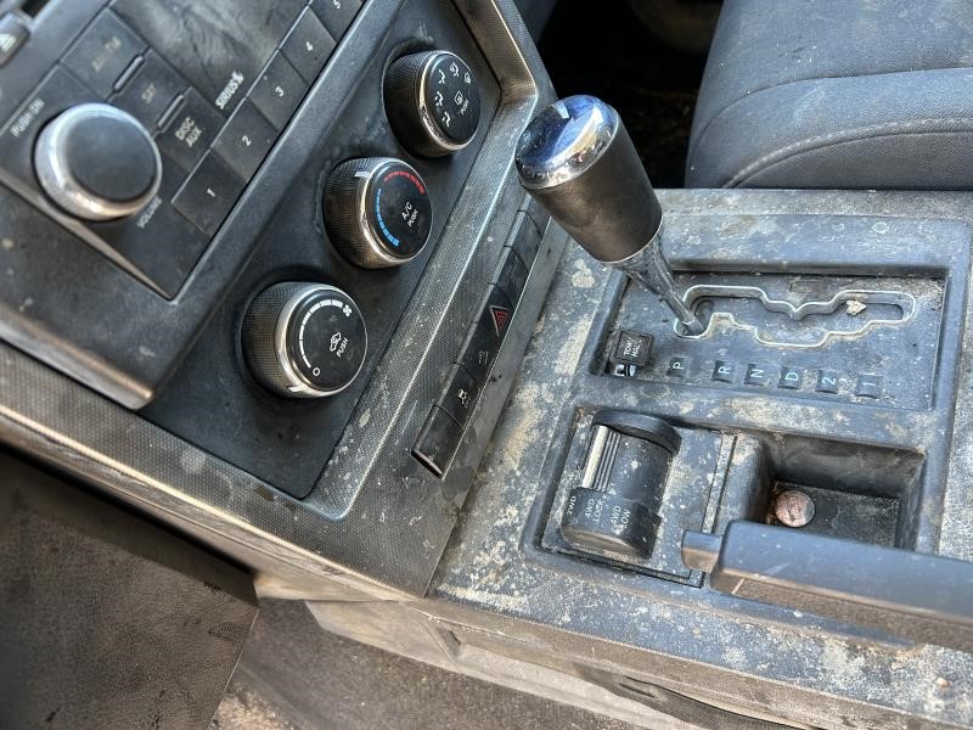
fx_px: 731
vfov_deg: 53.1
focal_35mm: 26
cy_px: 365
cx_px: 486
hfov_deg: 67.3
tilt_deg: -48.2
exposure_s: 1/60
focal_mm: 5.7
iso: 125
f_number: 1.5
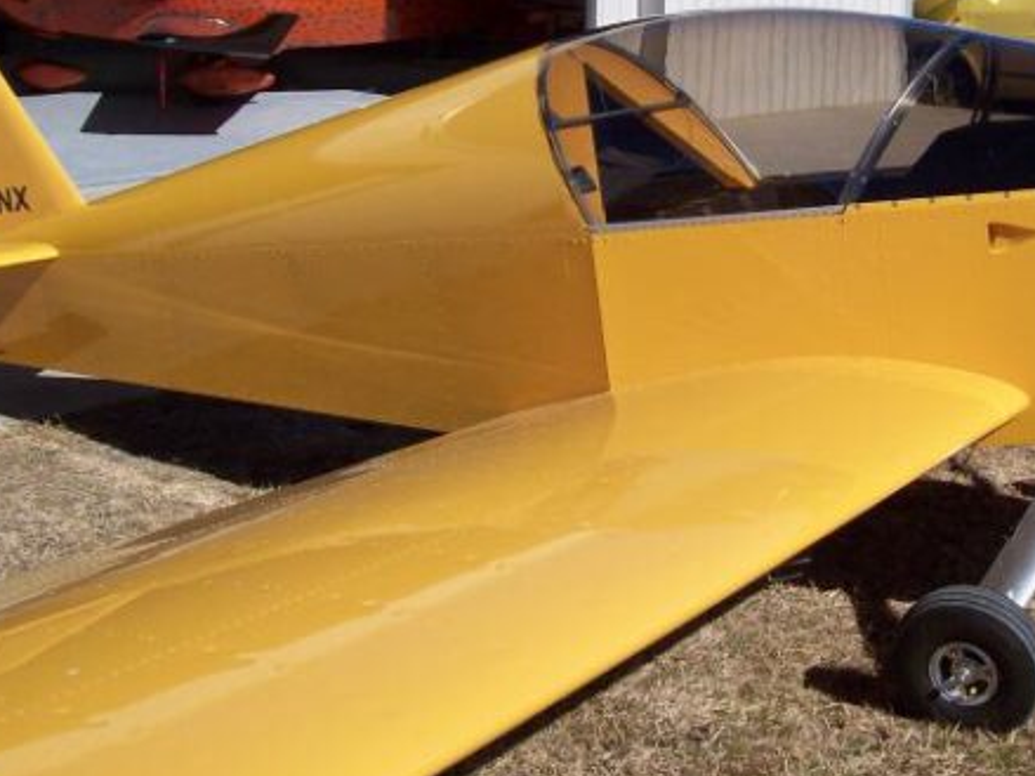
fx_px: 1883
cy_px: 259
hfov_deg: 30.4
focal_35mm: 63
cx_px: 721
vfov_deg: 23.2
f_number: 4.8
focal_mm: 6
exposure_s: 1/781
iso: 80
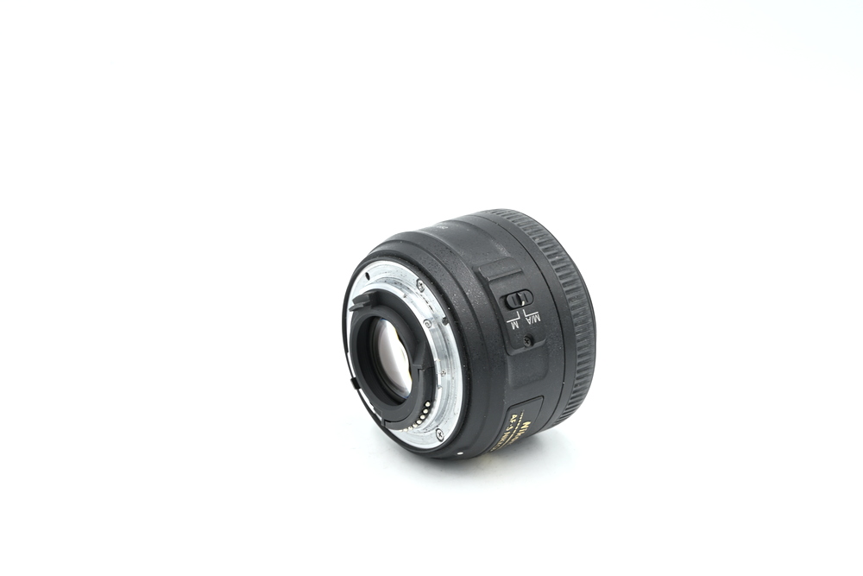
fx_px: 1798
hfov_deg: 27.0
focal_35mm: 75
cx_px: 432
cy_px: 288
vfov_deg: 18.2
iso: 200
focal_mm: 75
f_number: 14
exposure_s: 1/20
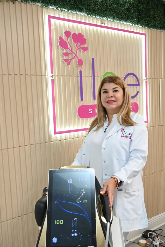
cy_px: 124
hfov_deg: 36.9
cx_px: 82
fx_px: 247
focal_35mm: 36
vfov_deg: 53.1
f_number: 4
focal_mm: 24
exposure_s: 1/8
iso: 100
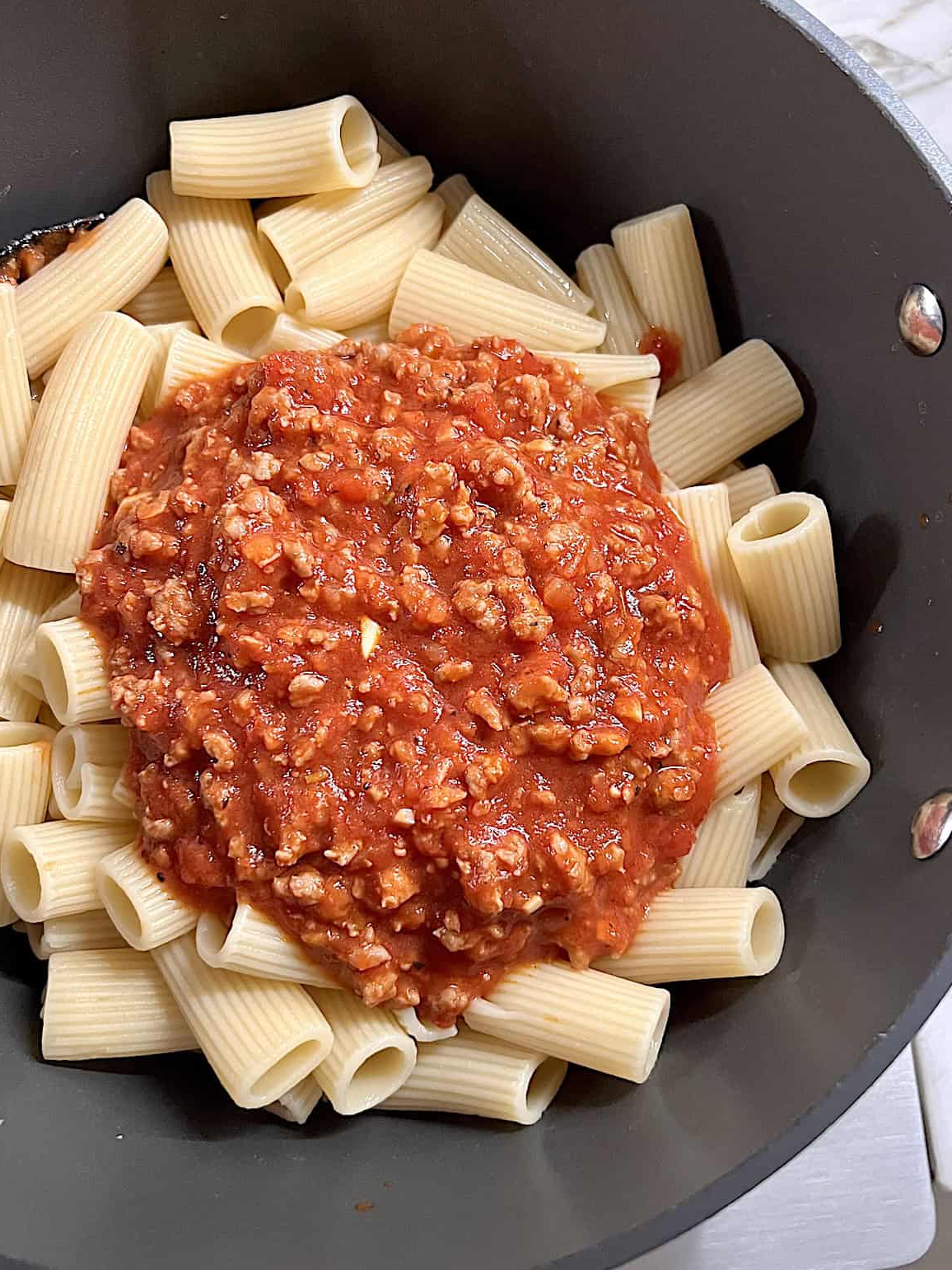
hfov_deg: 51.4
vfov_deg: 65.3
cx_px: 484
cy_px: 652
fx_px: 990
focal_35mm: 27
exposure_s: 1/60
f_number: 1.5
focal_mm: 5.7
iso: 500
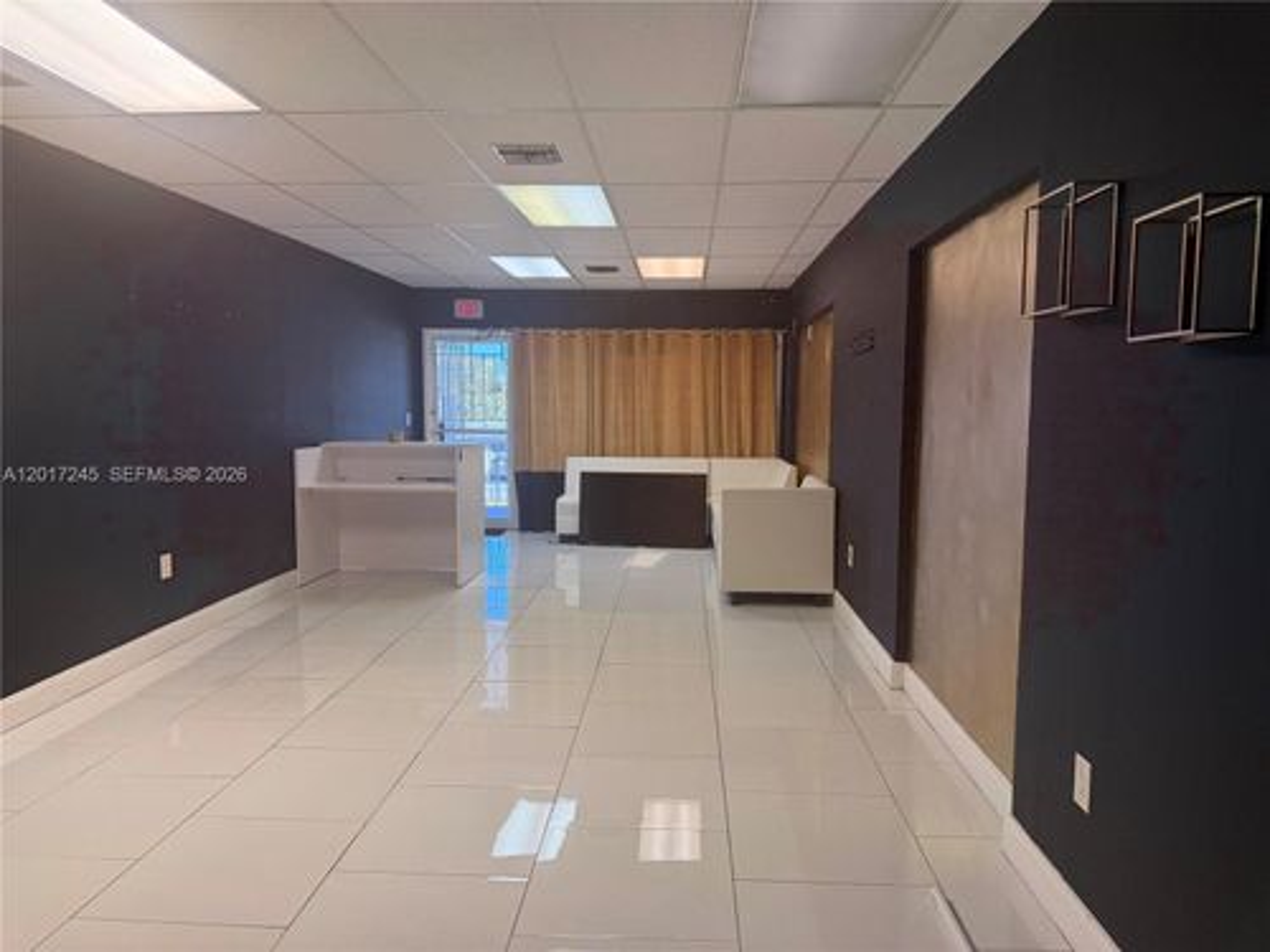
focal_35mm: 24
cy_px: 476
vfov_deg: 56.8
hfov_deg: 71.6
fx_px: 881
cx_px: 635
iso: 200
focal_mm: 6.76
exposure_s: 1/120
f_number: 1.78
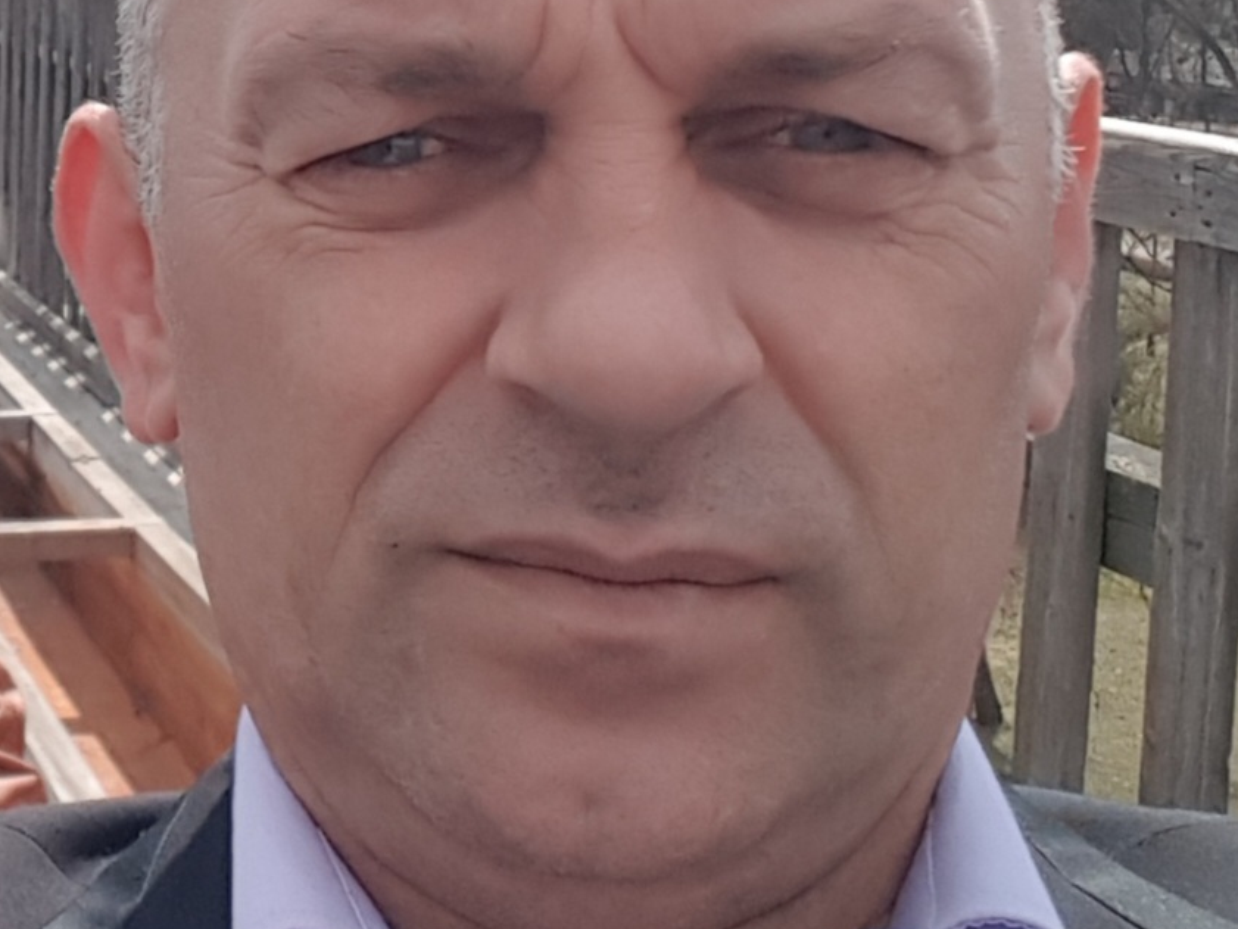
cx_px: 615
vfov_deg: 47.5
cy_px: 317
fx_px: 1037
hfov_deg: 61.7
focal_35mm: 29
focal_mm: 2.1
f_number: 1.7
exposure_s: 1/2500
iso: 50
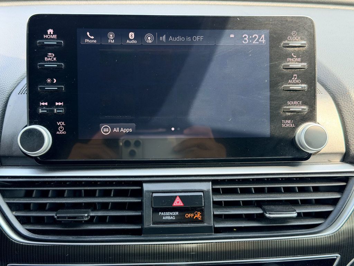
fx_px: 491
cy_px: 133
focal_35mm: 48
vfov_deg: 30.3
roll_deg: -2.5
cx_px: 177
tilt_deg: -25.7
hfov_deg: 39.7
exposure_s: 1/226
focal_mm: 6.76
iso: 160
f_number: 1.78
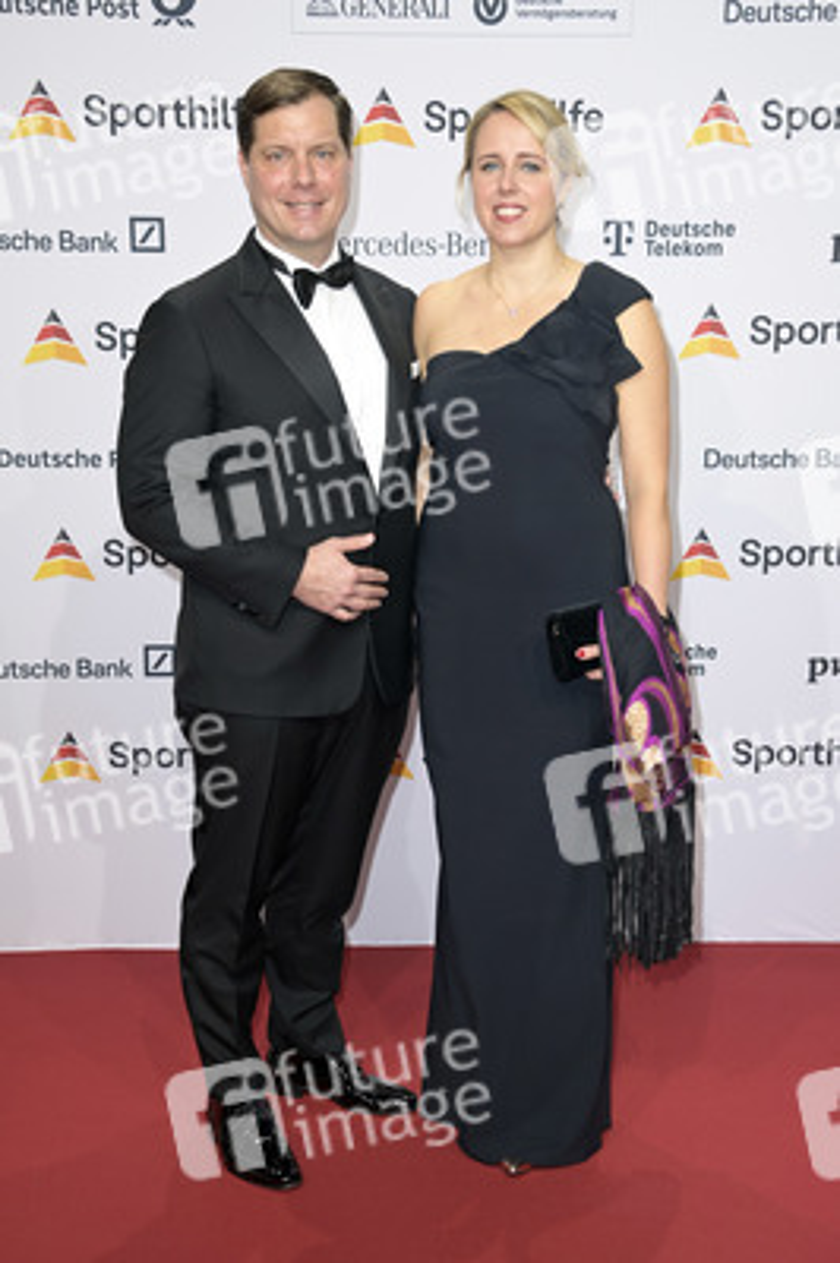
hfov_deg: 26.9
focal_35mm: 50
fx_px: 1753
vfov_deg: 39.6
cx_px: 420
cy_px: 632
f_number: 5
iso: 500
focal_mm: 50
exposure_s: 1/250
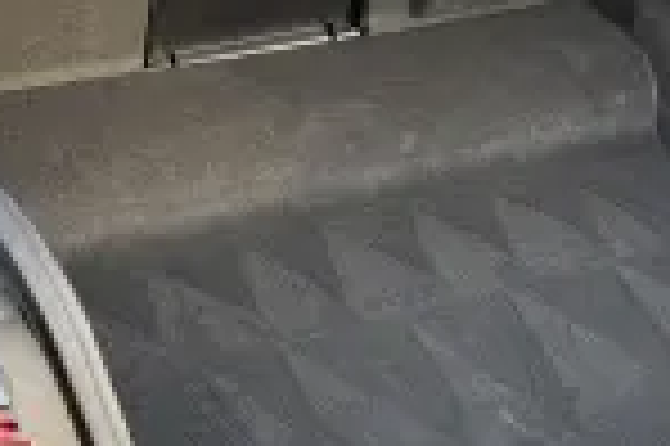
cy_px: 248
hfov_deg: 16.8
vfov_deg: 11.3
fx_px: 2249
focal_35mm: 121
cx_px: 562
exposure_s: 1/95
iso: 160
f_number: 1.78
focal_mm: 6.76
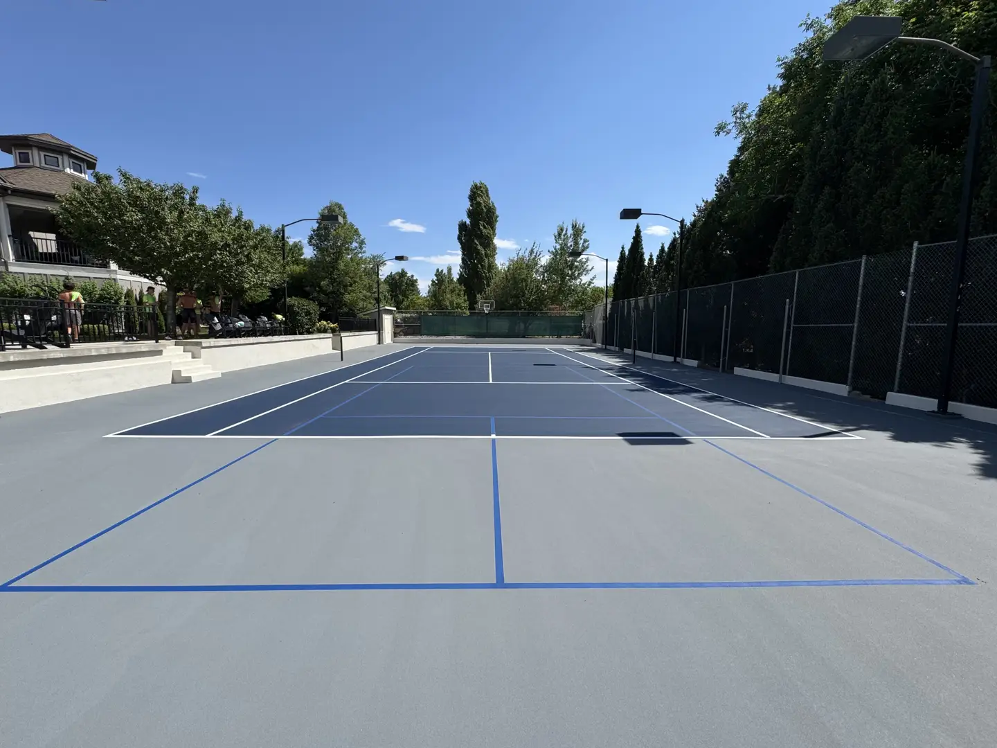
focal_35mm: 14
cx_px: 498
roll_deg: +0.3
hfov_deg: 102.1
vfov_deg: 85.7
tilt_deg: -7.0
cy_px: 374
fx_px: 403
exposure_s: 1/1880
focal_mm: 2.22
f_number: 2.2
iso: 50
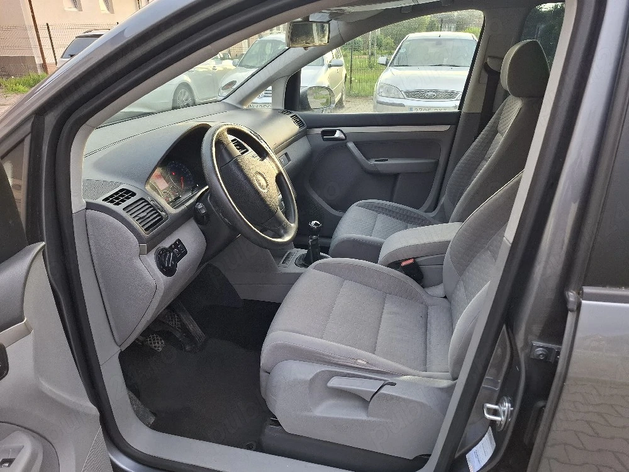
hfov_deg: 73.9
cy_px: 236
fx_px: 418
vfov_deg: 58.9
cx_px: 314
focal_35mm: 23
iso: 160
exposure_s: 1/100
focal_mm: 5.54
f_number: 1.8
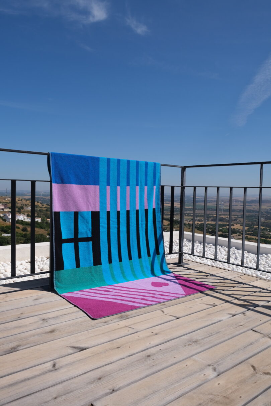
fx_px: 305
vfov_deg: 67.4
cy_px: 203
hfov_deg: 47.9
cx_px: 136
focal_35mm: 27
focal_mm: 18
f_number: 8
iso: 160
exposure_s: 1/480
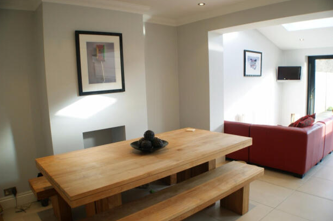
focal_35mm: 32
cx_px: 174
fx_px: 296
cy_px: 110
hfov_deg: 58.7
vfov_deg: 41.1
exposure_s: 1/30
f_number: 3.5
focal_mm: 20
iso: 100
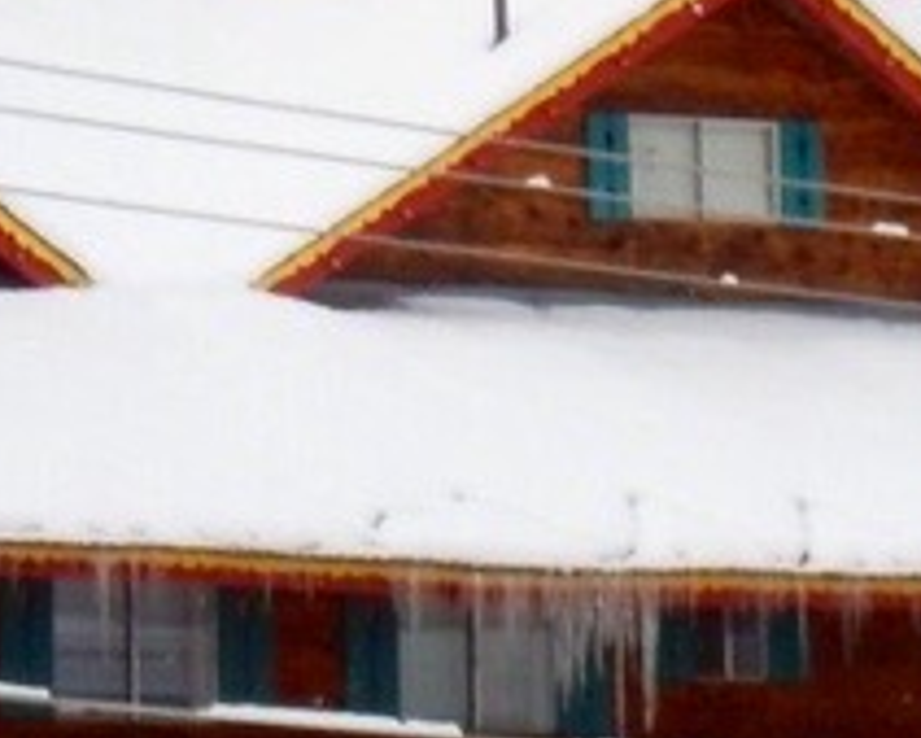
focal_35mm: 709
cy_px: 441
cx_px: 698
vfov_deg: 2.2
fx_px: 19335
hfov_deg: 2.7
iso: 125
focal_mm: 21.5
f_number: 4.9
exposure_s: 1/250
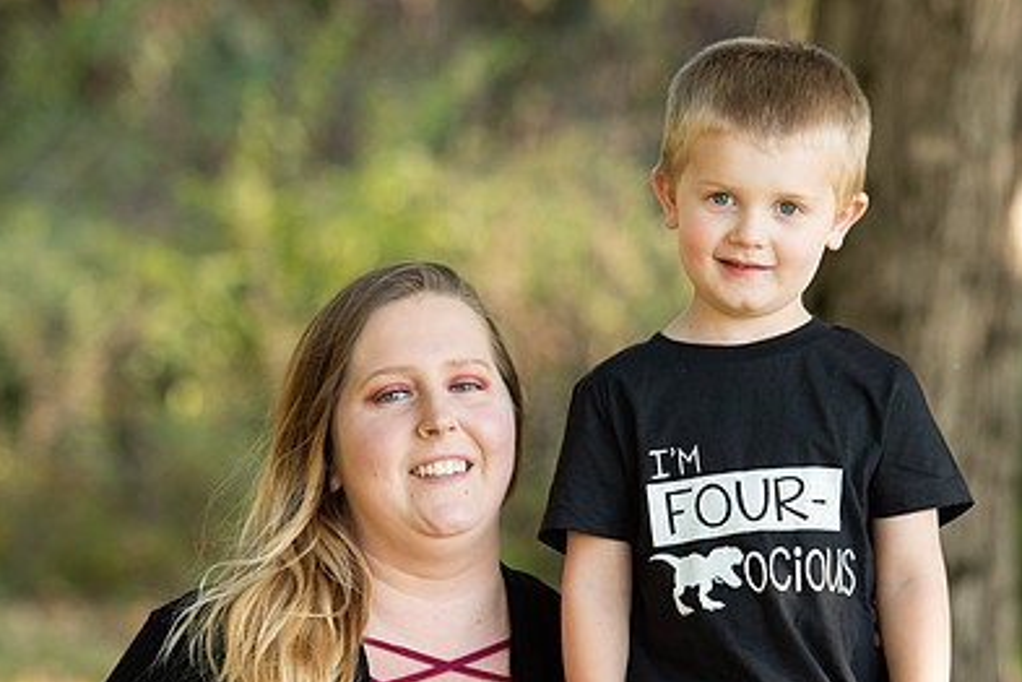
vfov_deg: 5.4
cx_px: 506
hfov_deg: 8.1
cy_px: 435
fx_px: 7239
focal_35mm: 255
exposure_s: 1/200
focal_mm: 165
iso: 200
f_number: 4.5
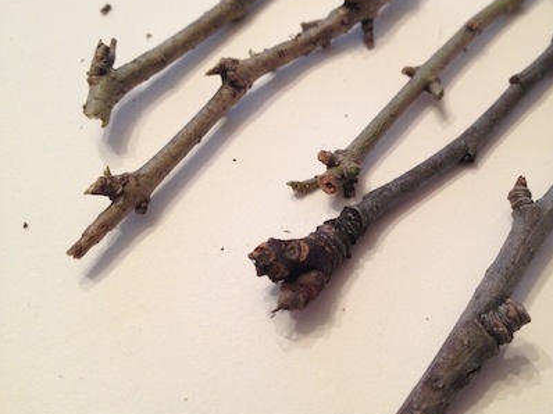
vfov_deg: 32.8
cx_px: 346
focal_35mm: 44
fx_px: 702
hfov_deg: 42.6
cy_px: 173
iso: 160
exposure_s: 1/20
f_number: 2.4
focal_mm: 4.28
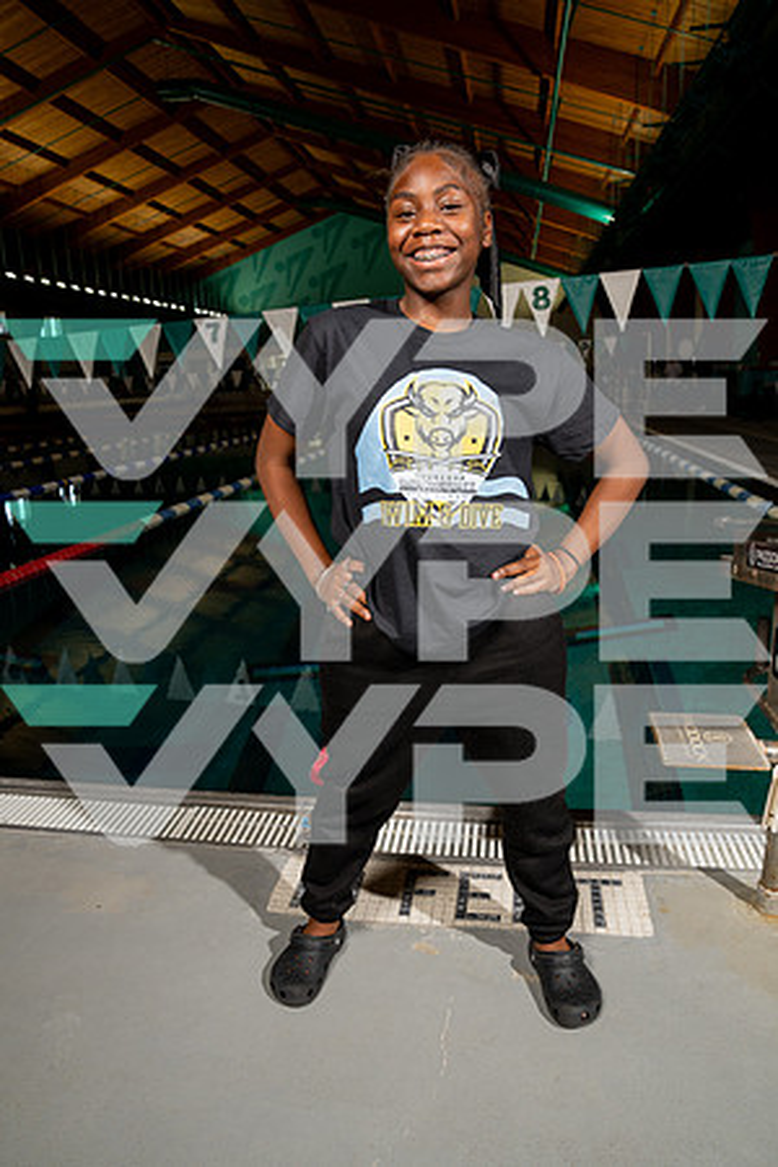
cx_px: 389
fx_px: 778
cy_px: 584
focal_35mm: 24
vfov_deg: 73.7
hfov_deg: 53.1
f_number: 7.1
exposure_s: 1/125
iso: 500
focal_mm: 24
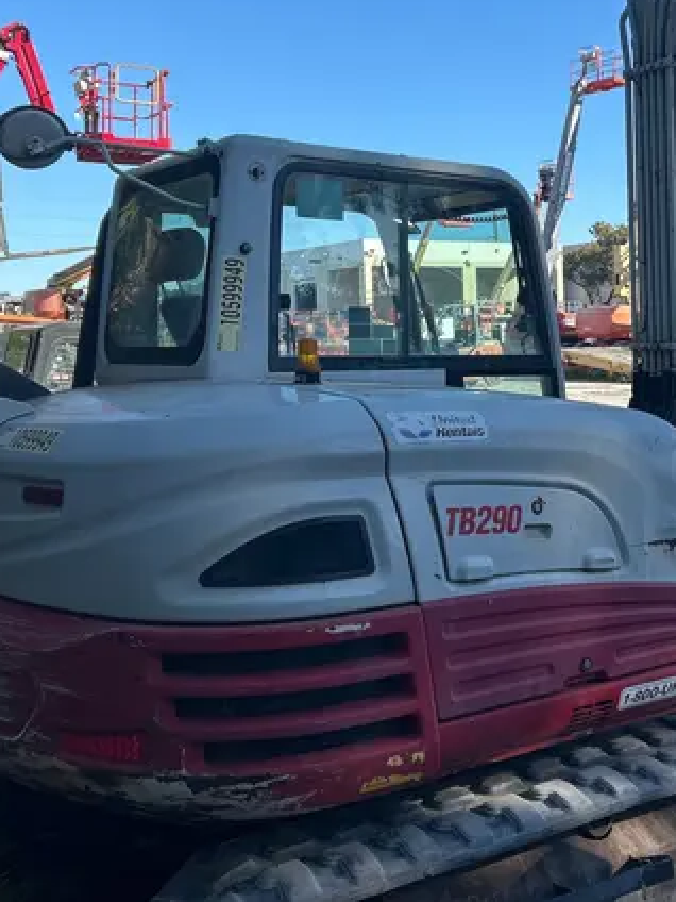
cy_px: 365
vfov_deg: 41.9
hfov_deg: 31.7
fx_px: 1172
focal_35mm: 45
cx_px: 500
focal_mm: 5.7
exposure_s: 1/1808
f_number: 1.5
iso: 50
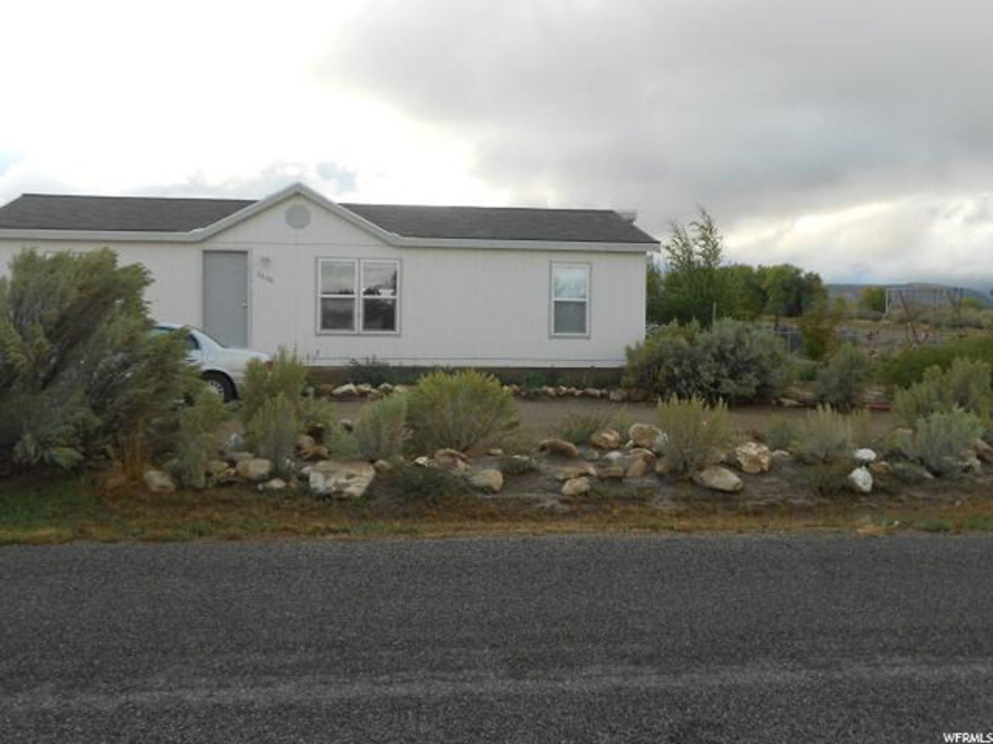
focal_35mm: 37
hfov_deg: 50.1
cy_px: 372
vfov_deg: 38.7
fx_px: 1061
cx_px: 496
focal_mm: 6.7
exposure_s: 1/200
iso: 80
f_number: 3.9
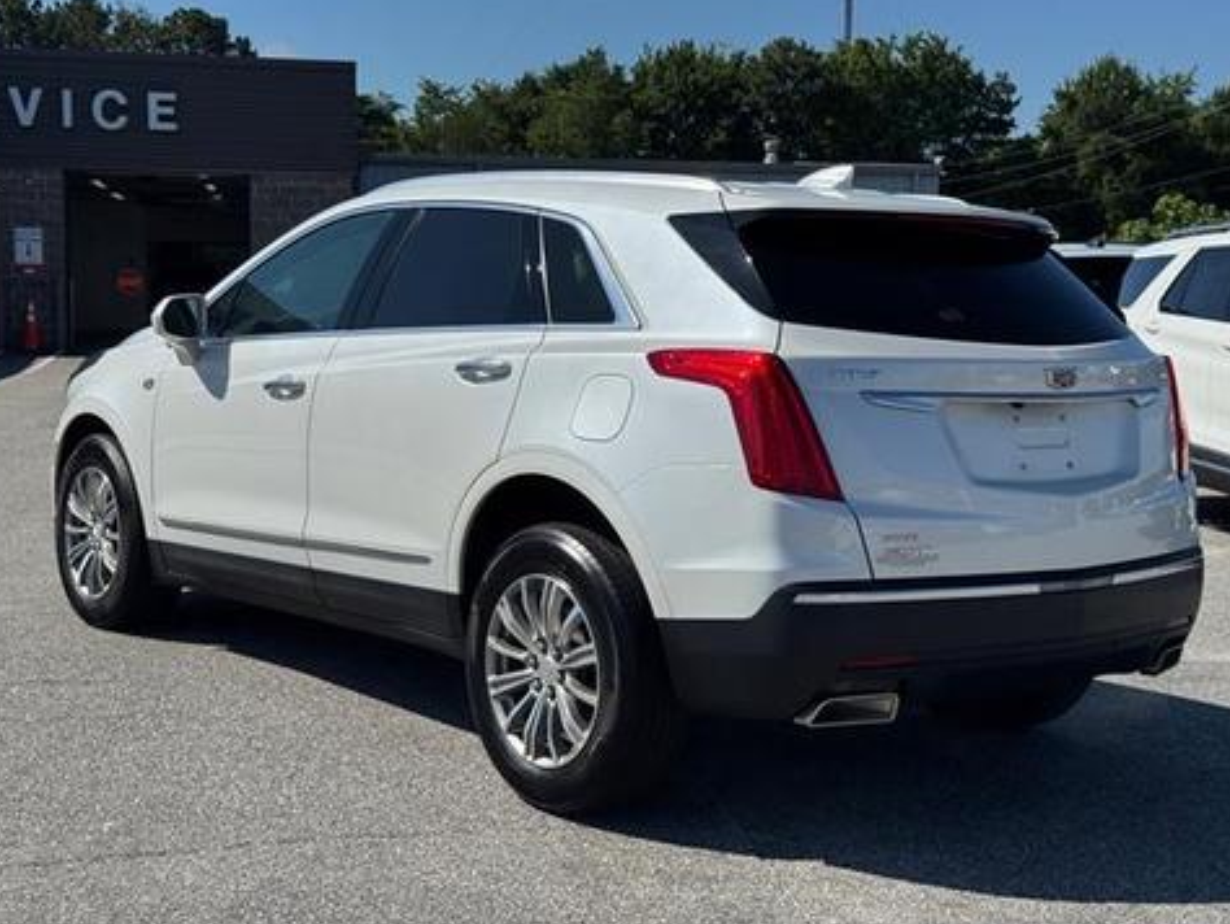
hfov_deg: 37.5
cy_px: 462
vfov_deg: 28.6
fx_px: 1813
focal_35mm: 51
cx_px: 618
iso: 64
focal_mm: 6.76
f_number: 1.78
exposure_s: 1/10526
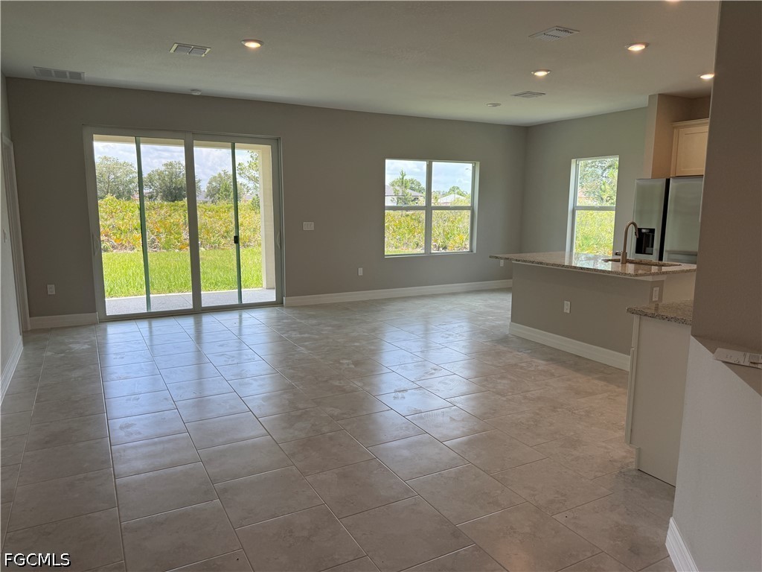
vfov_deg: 56.8
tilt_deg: -8.7
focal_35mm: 24
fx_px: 528
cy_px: 286
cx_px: 381
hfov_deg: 71.6
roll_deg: -0.3
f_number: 1.78
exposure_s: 1/584
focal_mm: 6.76
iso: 100
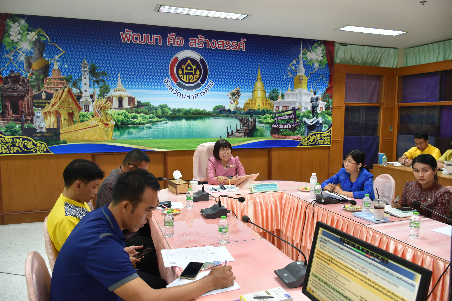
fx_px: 339
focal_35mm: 27
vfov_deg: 47.9
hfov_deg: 67.4
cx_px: 226
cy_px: 150
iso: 800
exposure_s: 1/60
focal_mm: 18
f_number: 4
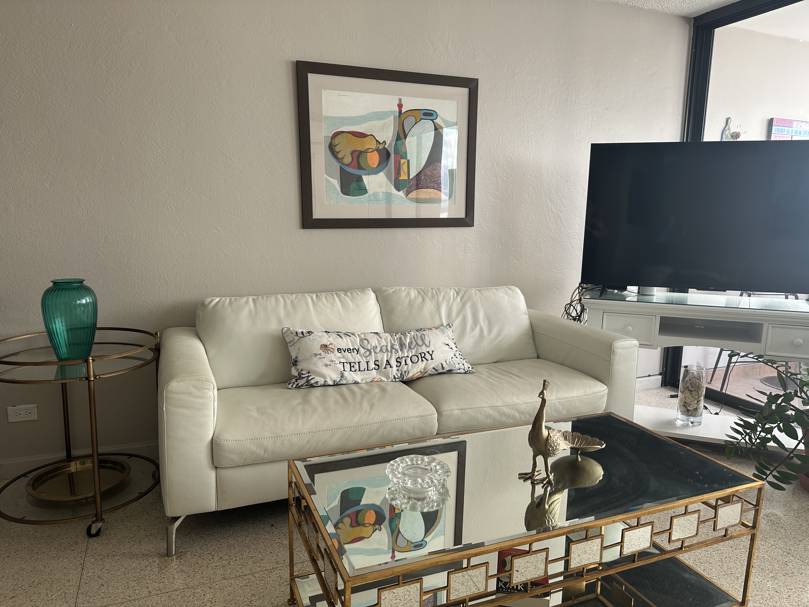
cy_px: 304
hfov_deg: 71.6
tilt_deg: -8.5
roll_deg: -1.2
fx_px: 561
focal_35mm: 24
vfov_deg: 56.8
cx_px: 404
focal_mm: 6.86
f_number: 1.78
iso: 64
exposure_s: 1/121
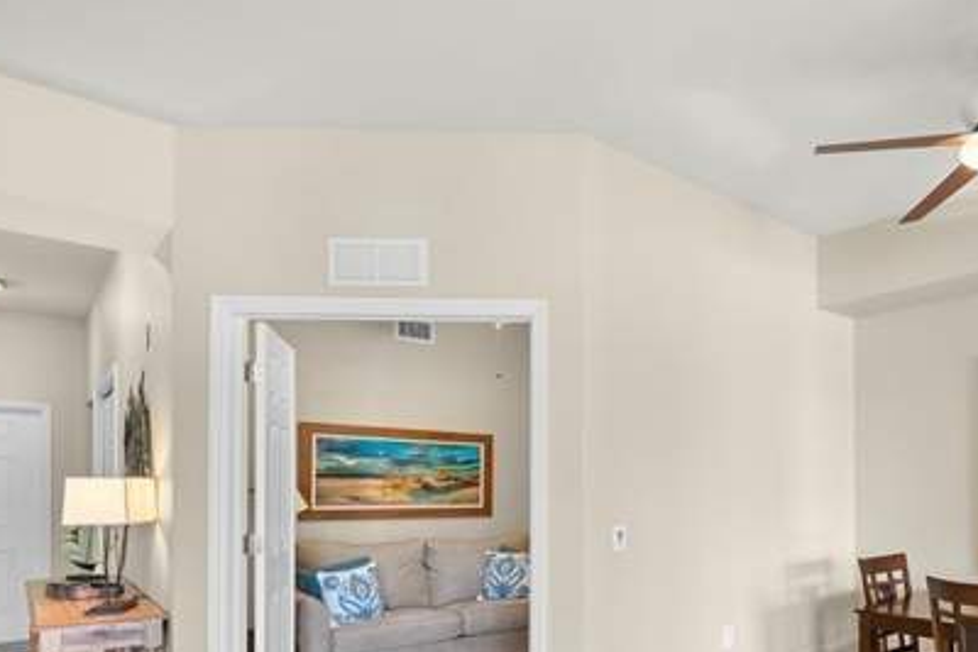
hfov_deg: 68.2
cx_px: 751
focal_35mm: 24
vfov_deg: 50.8
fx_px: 652
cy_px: 494
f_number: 11
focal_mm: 12
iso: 2000
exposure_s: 1/10
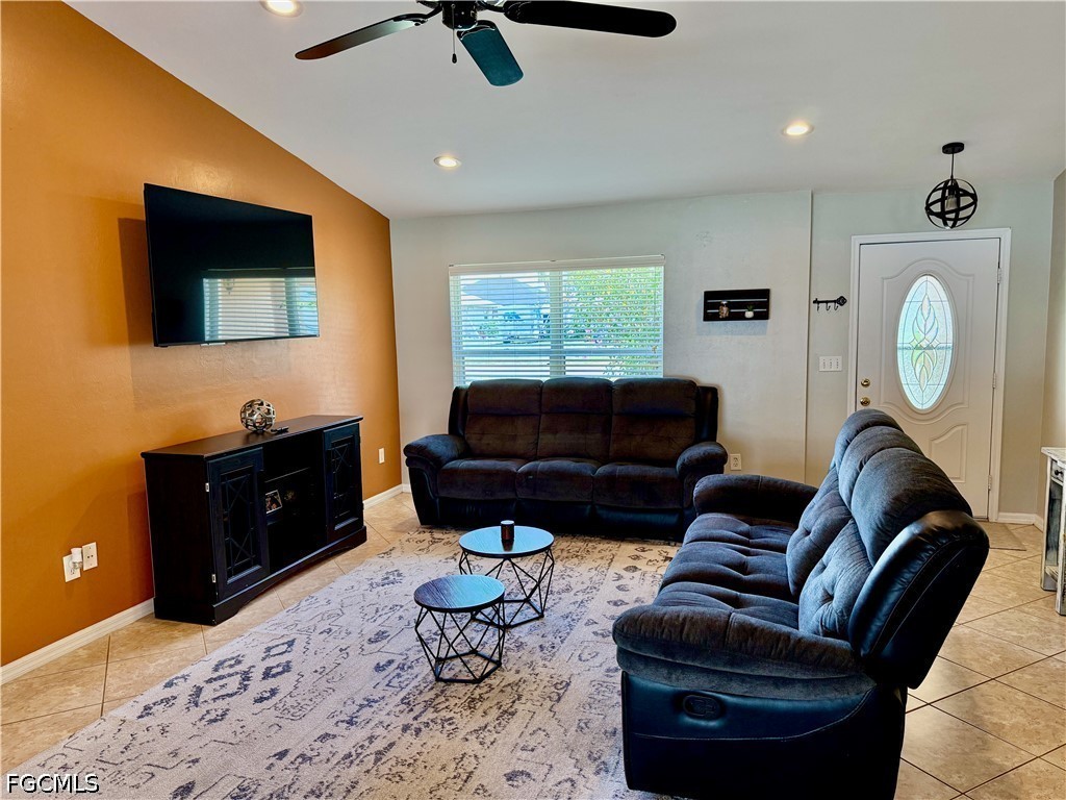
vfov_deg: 56.8
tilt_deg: -5.5
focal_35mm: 24
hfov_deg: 71.6
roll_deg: +1.7
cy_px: 400
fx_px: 739
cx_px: 533
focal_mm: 6.76
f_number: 1.78
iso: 200
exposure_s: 1/121
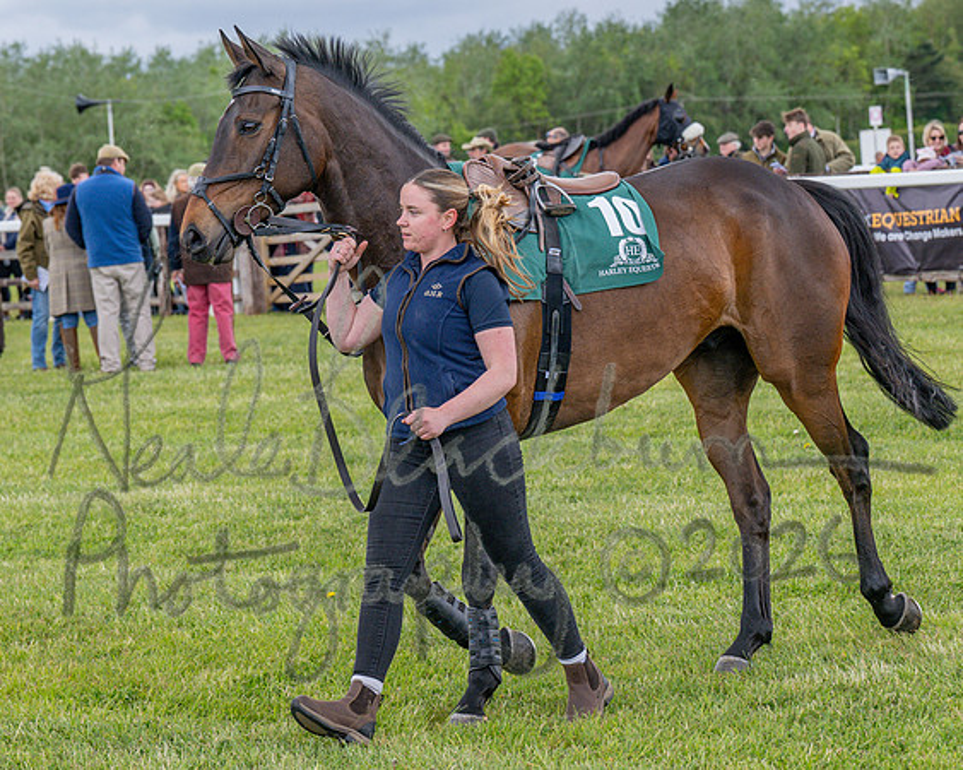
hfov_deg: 13.1
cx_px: 285
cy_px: 355
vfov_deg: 10.5
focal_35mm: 147
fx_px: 4179
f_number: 5
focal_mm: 74
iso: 400
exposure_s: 1/800
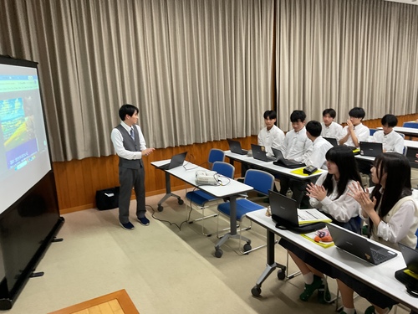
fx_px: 350
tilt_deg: -13.8
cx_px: 209
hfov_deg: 61.7
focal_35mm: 29
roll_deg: -1.9
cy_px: 157
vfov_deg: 48.2
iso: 100
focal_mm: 3
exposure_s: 1/60
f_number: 1.8
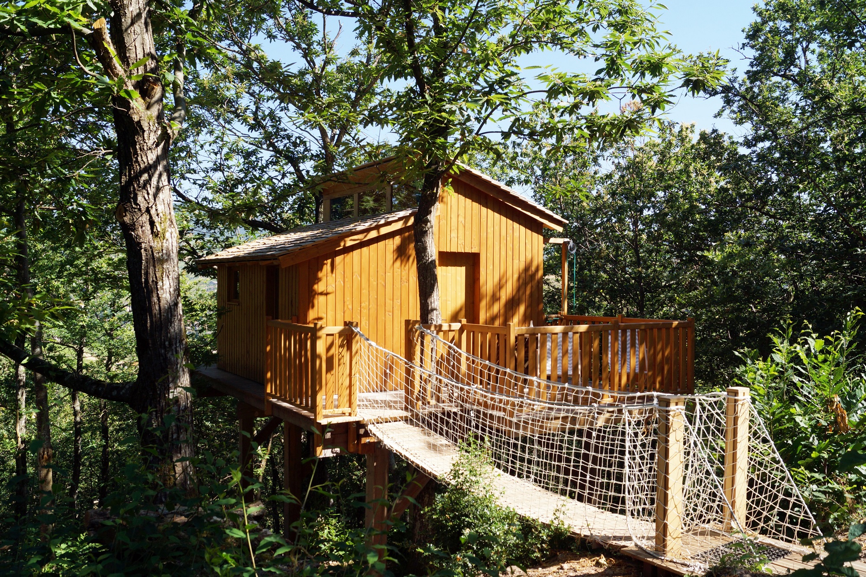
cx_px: 433
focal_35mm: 30
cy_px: 288
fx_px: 722
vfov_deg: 43.6
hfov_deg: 61.9
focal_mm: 20
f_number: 7.1
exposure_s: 1/200
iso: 100
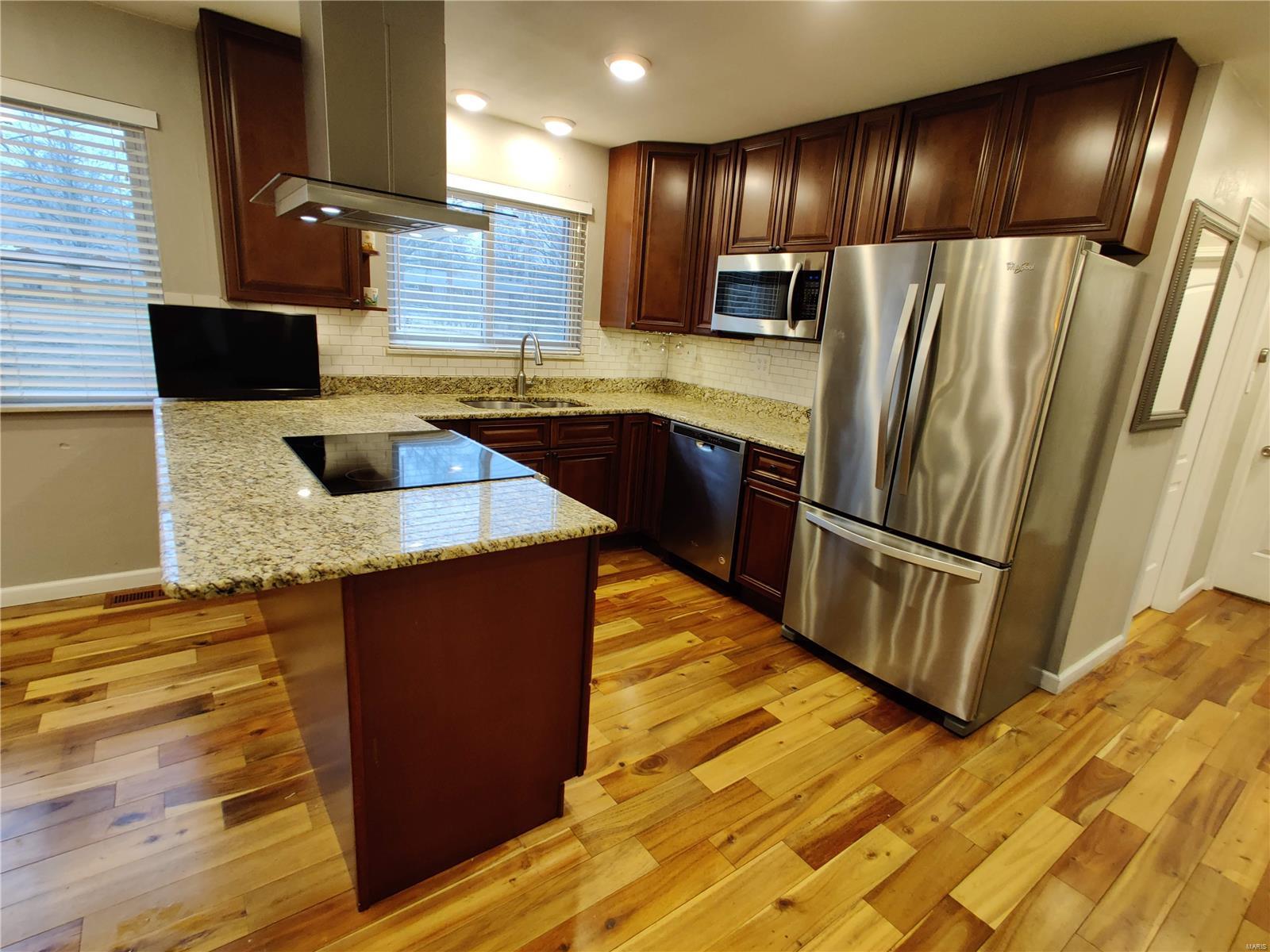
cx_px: 635
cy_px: 476
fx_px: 477
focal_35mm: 13
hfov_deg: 106.2
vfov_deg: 89.9
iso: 320
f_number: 2.2
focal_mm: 2.25
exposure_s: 1/33
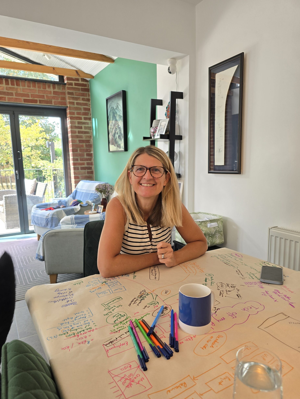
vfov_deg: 71.6
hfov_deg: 56.8
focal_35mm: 24
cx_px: 145
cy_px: 207
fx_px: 277
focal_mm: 6.3
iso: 80
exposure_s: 1/180
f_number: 1.7
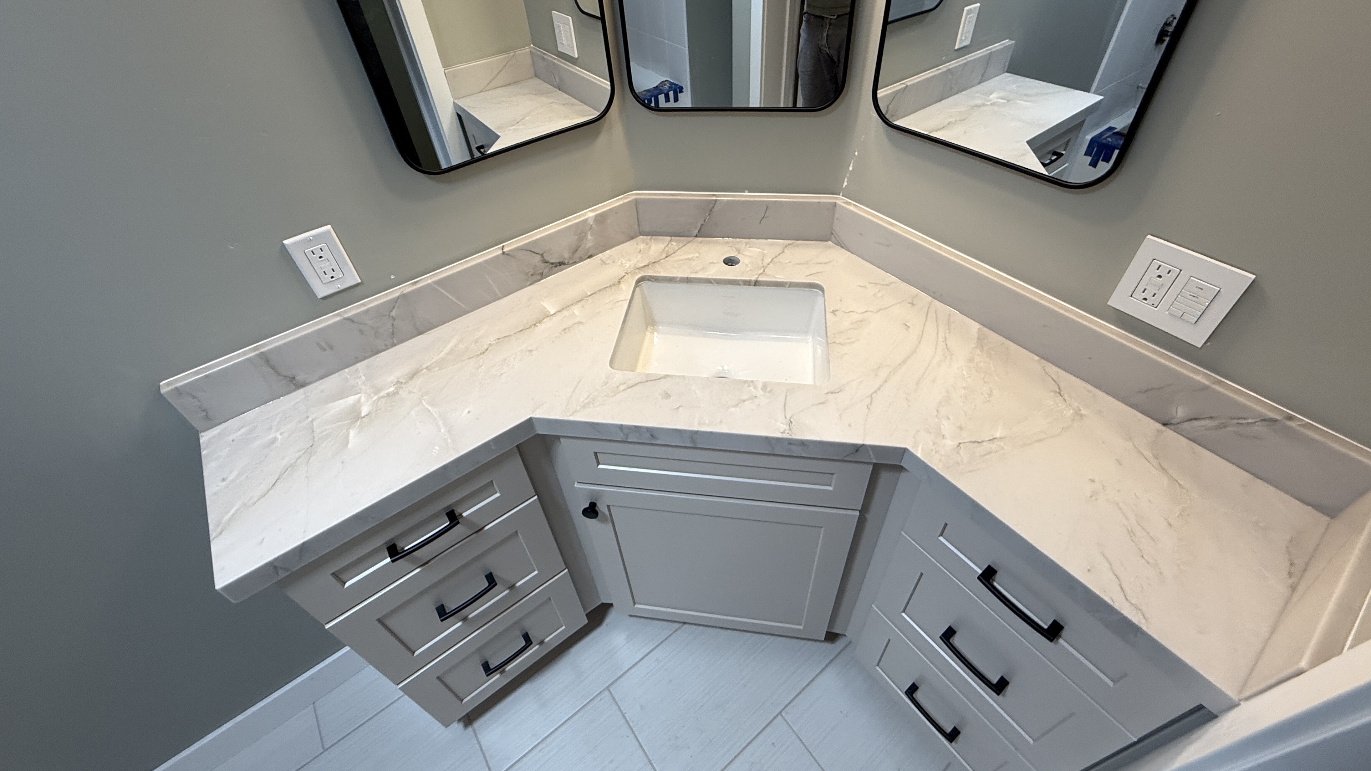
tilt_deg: -39.9
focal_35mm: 16
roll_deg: +3.2
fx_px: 582
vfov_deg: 66.6
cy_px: 318
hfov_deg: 99.4
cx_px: 689
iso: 125
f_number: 2.2
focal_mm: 2.22
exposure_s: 1/120
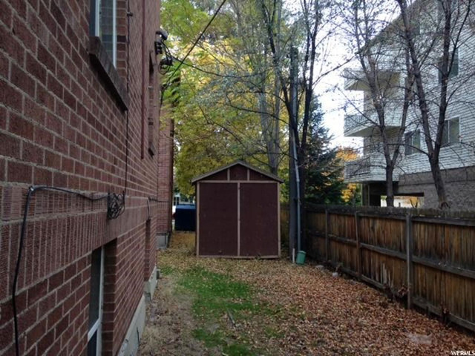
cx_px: 238
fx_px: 453
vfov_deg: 42.9
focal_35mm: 33
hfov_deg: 55.4
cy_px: 178
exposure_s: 1/60
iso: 64
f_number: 2.4
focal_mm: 4.12
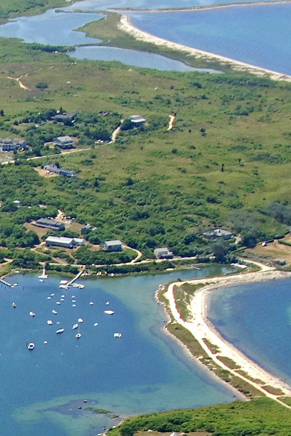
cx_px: -369
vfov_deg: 10.3
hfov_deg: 6.7
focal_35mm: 197
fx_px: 2390
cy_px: 498
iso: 400
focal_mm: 29
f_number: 6
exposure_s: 1/1000
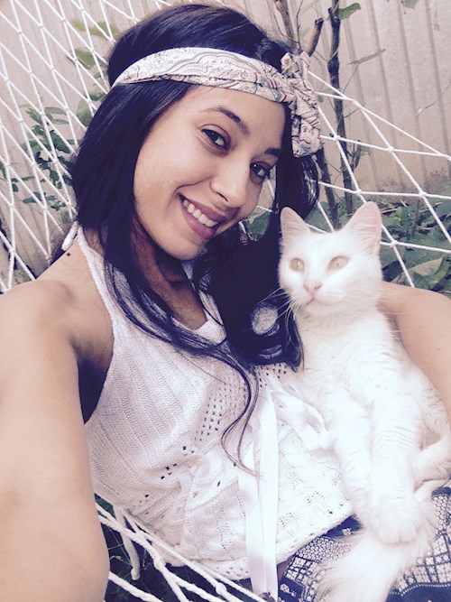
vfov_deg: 52.6
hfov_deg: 40.7
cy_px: 301
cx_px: 226
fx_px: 608
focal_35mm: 35
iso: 40
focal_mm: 2.18
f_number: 2.4
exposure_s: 1/30
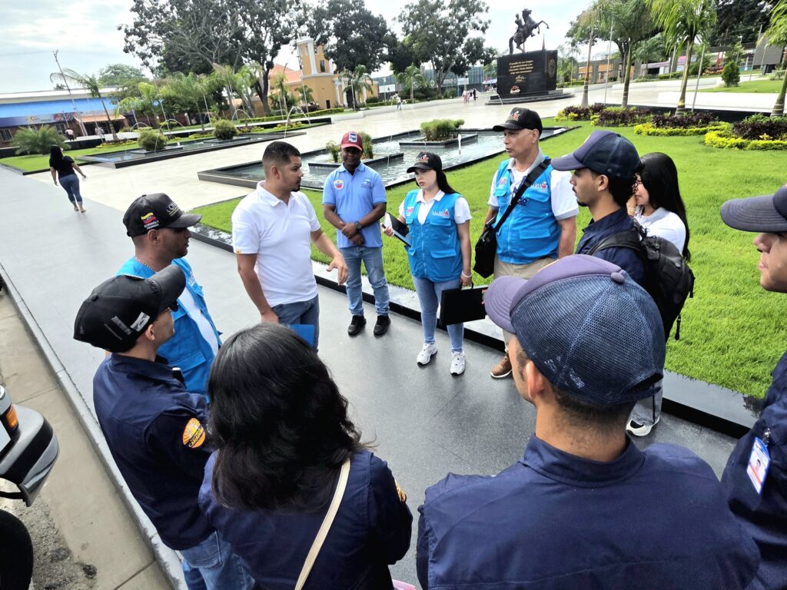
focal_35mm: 13
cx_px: 394
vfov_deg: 89.9
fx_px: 296
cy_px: 295
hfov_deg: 106.2
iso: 40
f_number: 1.9
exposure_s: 1/5000
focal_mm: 2.2
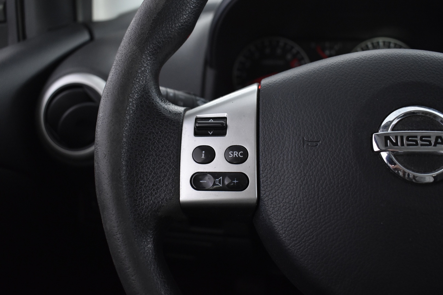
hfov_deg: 55.1
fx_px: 425
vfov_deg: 38.4
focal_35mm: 34
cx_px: 222
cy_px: 148
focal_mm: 23
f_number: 3.8
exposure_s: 1/40
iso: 2000
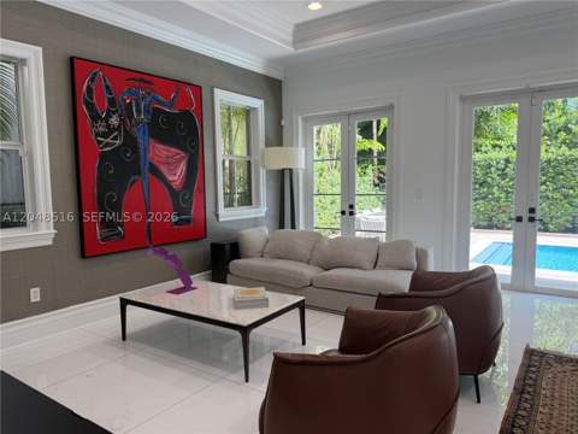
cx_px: 289
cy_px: 217
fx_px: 401
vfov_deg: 56.8
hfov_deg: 71.6
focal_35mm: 24
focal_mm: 6.76
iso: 100
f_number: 1.78
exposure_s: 1/183
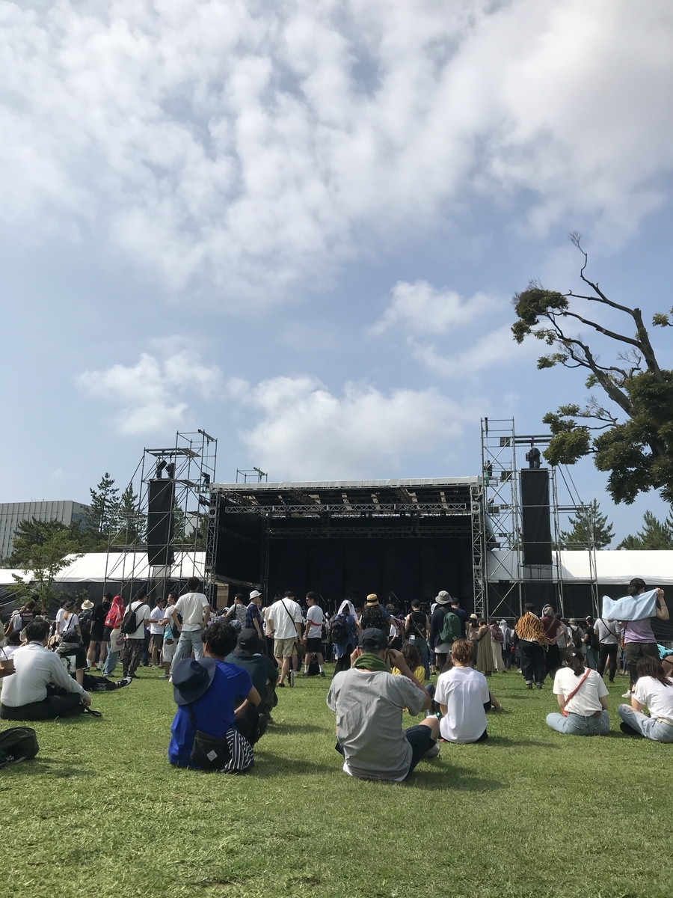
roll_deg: -1.6
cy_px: 449
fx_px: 726
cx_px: 336
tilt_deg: +15.7
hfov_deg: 49.7
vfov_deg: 63.4
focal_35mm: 28
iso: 20
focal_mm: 3.99
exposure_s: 1/5319
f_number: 1.8
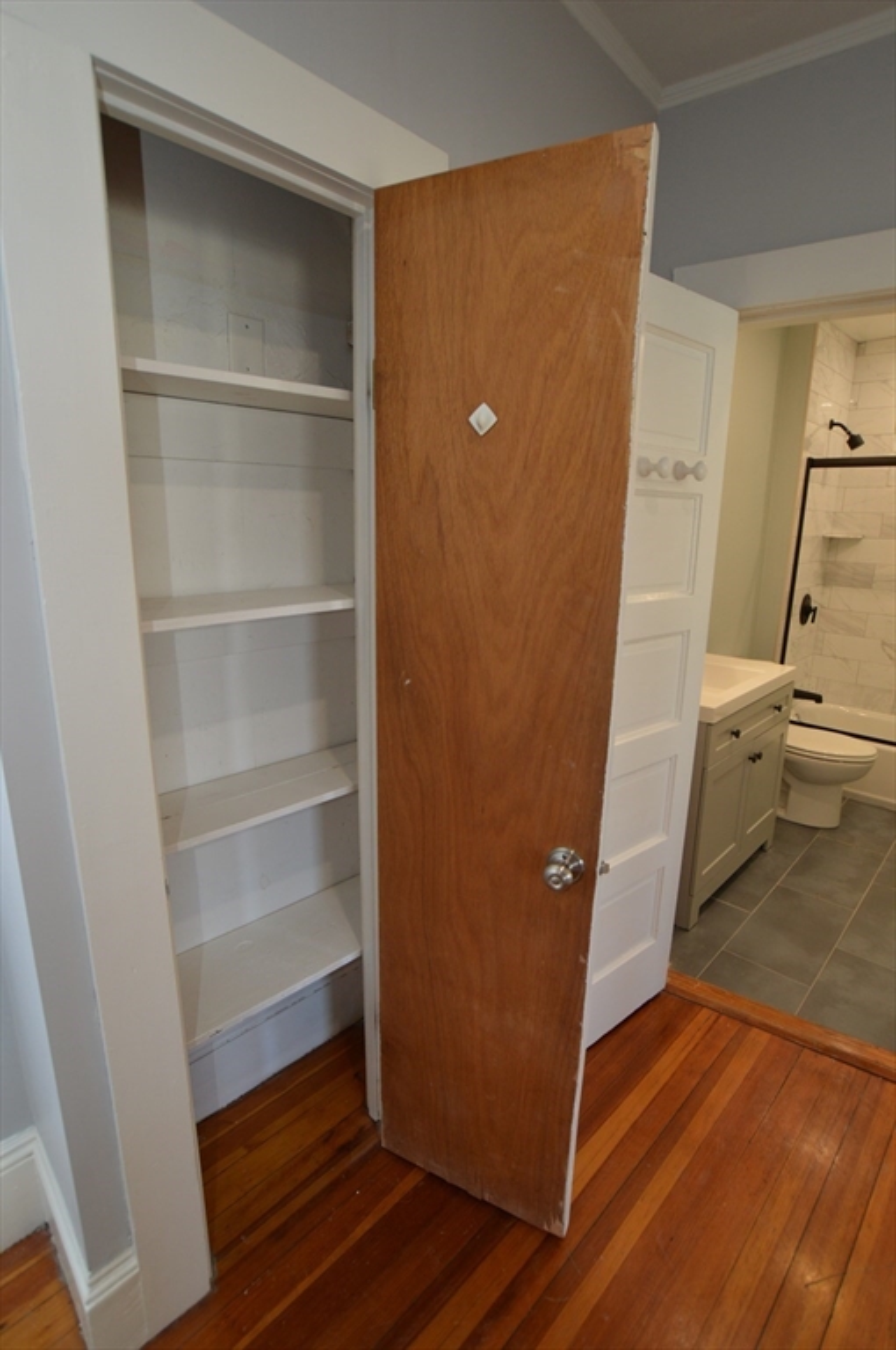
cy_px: 675
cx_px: 448
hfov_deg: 71.9
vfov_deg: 95.1
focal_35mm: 16
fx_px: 618
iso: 500
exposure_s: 1/60
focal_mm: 11
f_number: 4.5
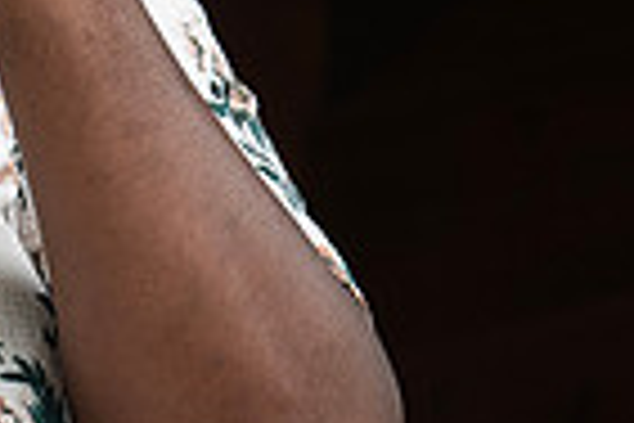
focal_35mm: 567
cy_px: -407
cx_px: -270
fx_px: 9985
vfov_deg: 2.4
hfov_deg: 3.6
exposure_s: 1/400
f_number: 6.3
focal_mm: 92
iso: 800
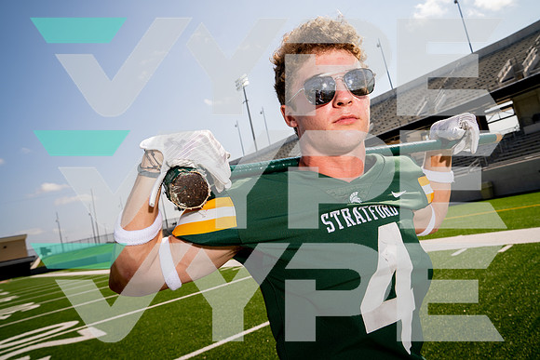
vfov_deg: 53.2
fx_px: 360
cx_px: 270
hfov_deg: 73.7
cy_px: 180
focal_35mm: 24
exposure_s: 1/250
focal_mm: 24
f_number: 7.1
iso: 100
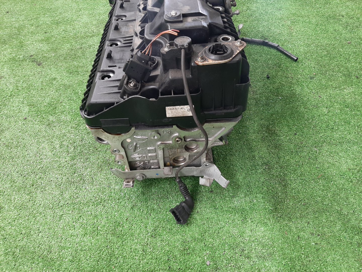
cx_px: 181
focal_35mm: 26
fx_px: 272
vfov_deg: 53.1
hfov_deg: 67.3
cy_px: 136
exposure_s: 1/50
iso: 125
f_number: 1.7
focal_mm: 3.93
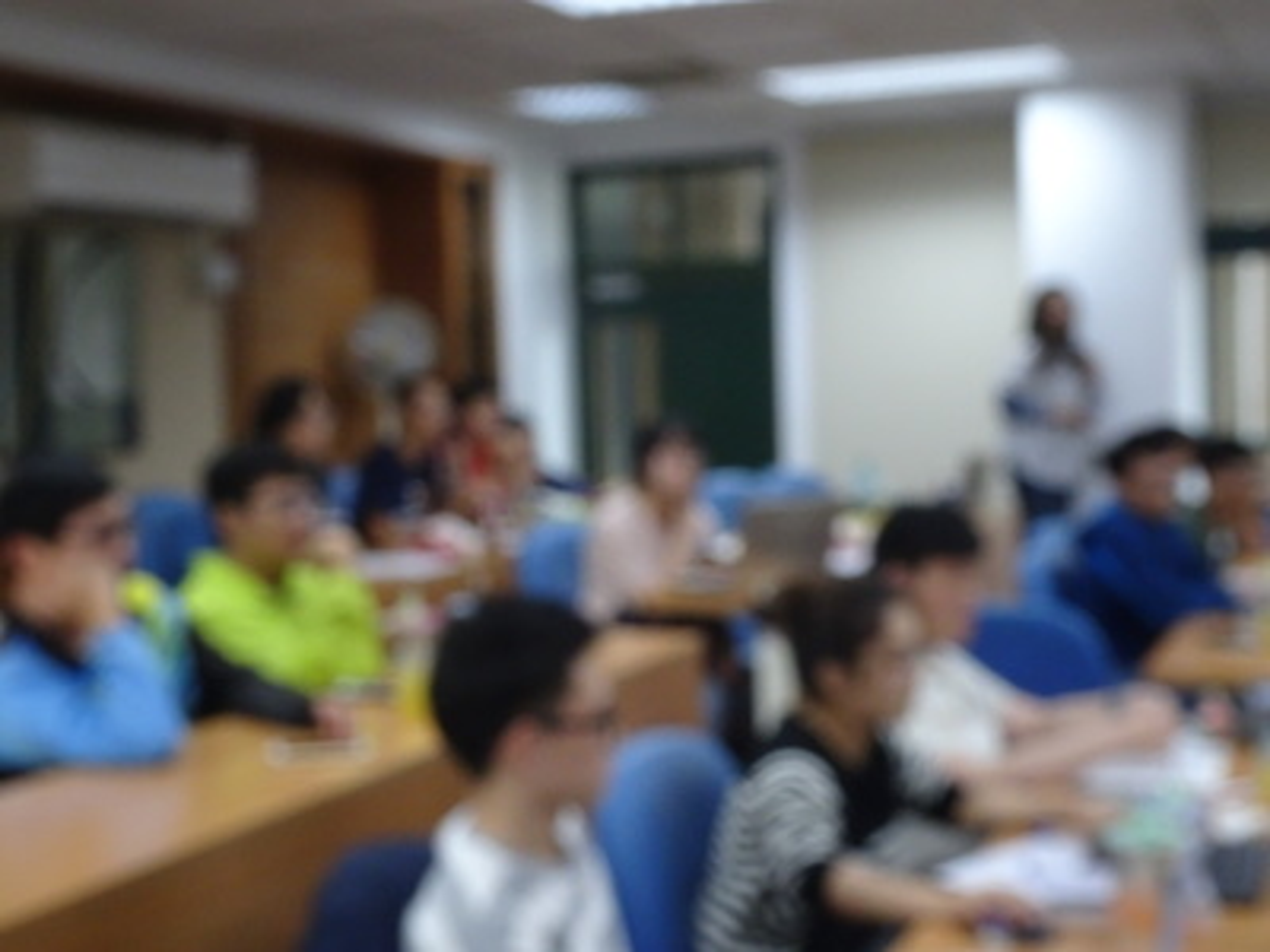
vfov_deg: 28.0
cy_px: 476
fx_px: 1908
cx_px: 635
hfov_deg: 36.8
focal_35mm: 52
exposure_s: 1/50
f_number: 5
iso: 640
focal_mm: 8.84
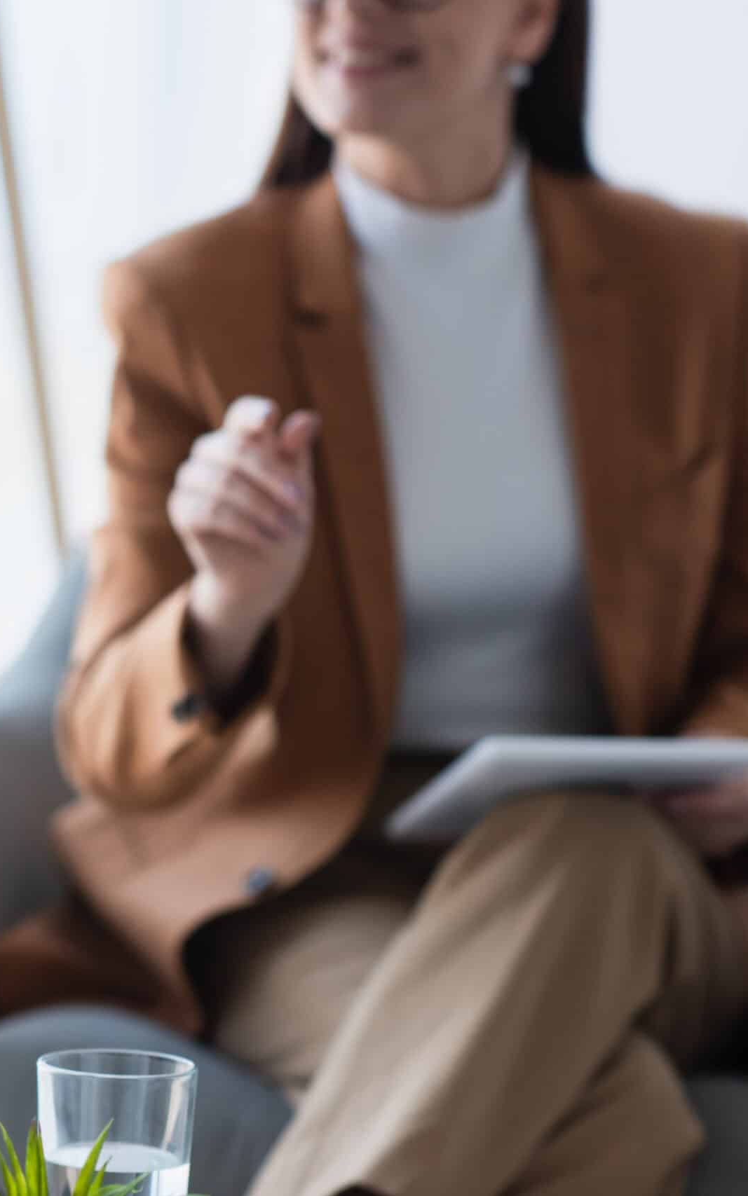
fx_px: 4240
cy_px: 598
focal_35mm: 130
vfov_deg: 16.1
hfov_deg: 10.0
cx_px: -76
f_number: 2.8
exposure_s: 1/200
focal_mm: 85
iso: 500
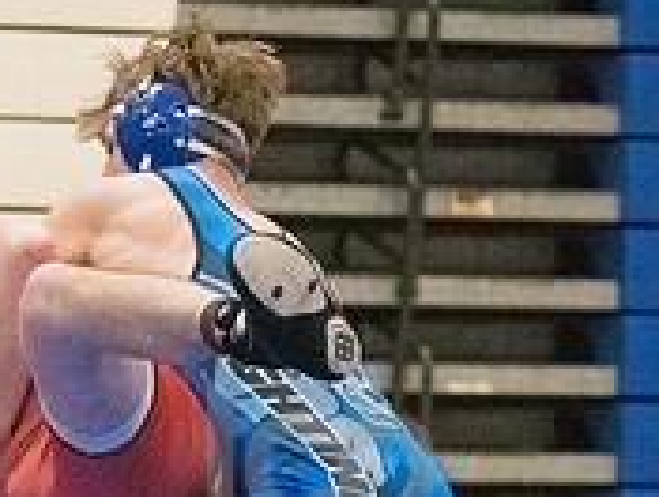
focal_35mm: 594
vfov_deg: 2.5
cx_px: 320
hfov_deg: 3.3
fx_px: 11332
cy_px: 520
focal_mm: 125
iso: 10000
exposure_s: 1/1600
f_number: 4.5
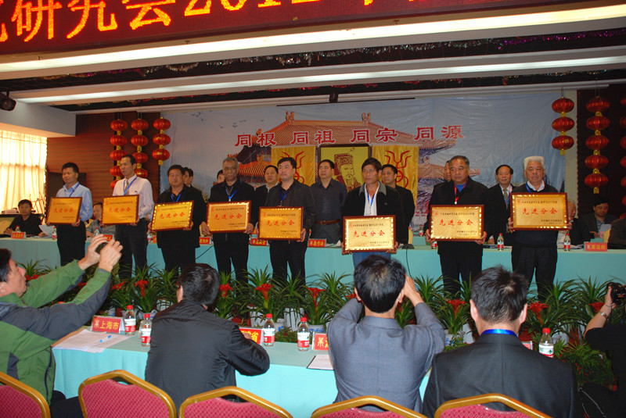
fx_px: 522
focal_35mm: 30
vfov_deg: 43.7
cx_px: 313
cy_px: 209
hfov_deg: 61.9
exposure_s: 1/60
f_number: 3.8
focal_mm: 20
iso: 320
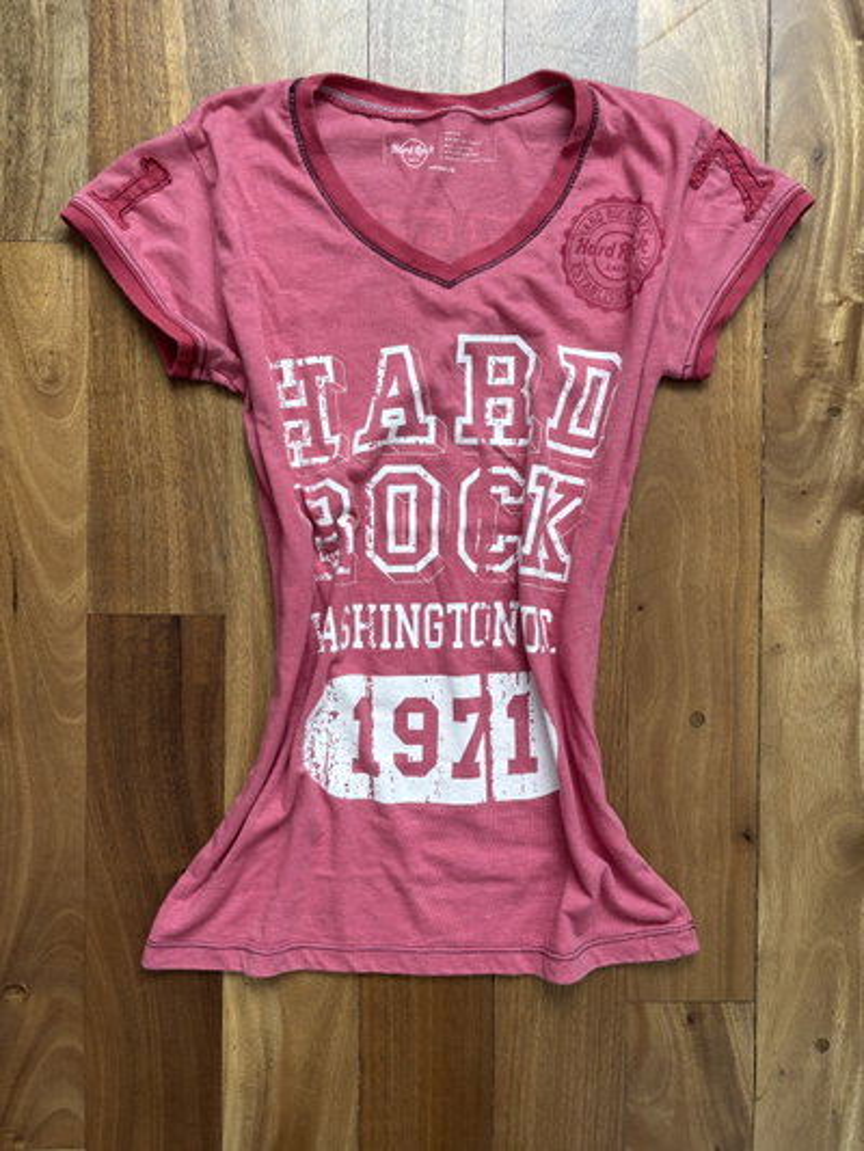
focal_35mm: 26
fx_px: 865
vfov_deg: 67.3
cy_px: 576
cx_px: 432
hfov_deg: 53.1
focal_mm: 5.96
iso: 160
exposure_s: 1/60
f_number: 1.6
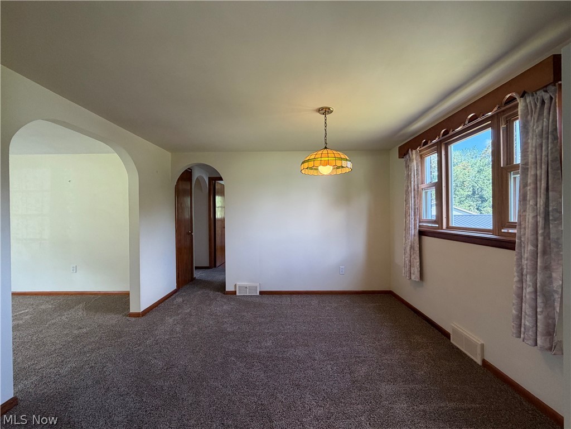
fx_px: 231
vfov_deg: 85.7
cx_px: 286
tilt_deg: -0.4
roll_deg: +0.4
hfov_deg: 102.1
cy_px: 214
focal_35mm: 14
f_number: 2.2
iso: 250
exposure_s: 1/120
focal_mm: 2.22
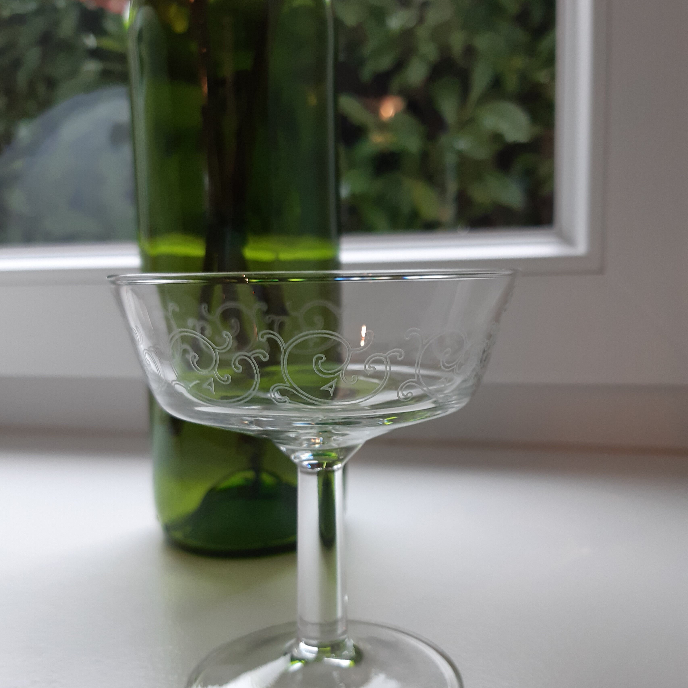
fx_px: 697
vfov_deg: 52.4
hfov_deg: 52.5
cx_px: 342
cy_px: 393
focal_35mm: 31
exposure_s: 1/50
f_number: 1.7
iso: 64
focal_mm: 3.92
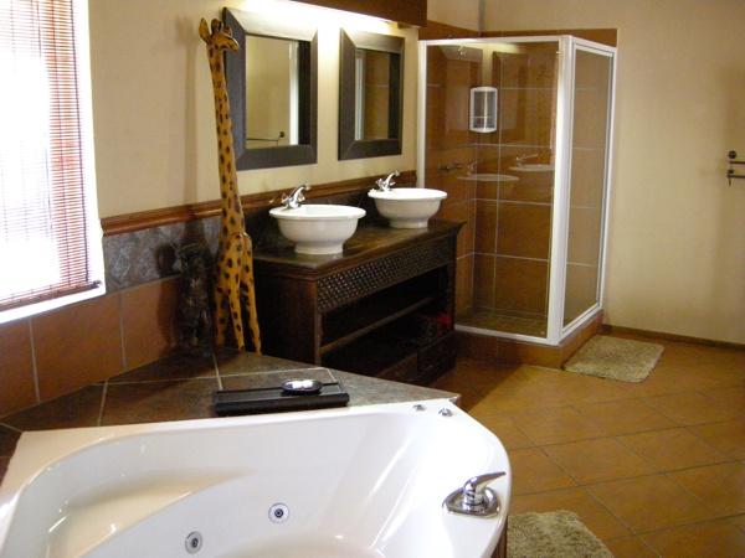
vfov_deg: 40.7
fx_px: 753
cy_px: 279
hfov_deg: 52.6
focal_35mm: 35
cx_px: 372
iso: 800
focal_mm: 7.5
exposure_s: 1/7.5
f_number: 2.7
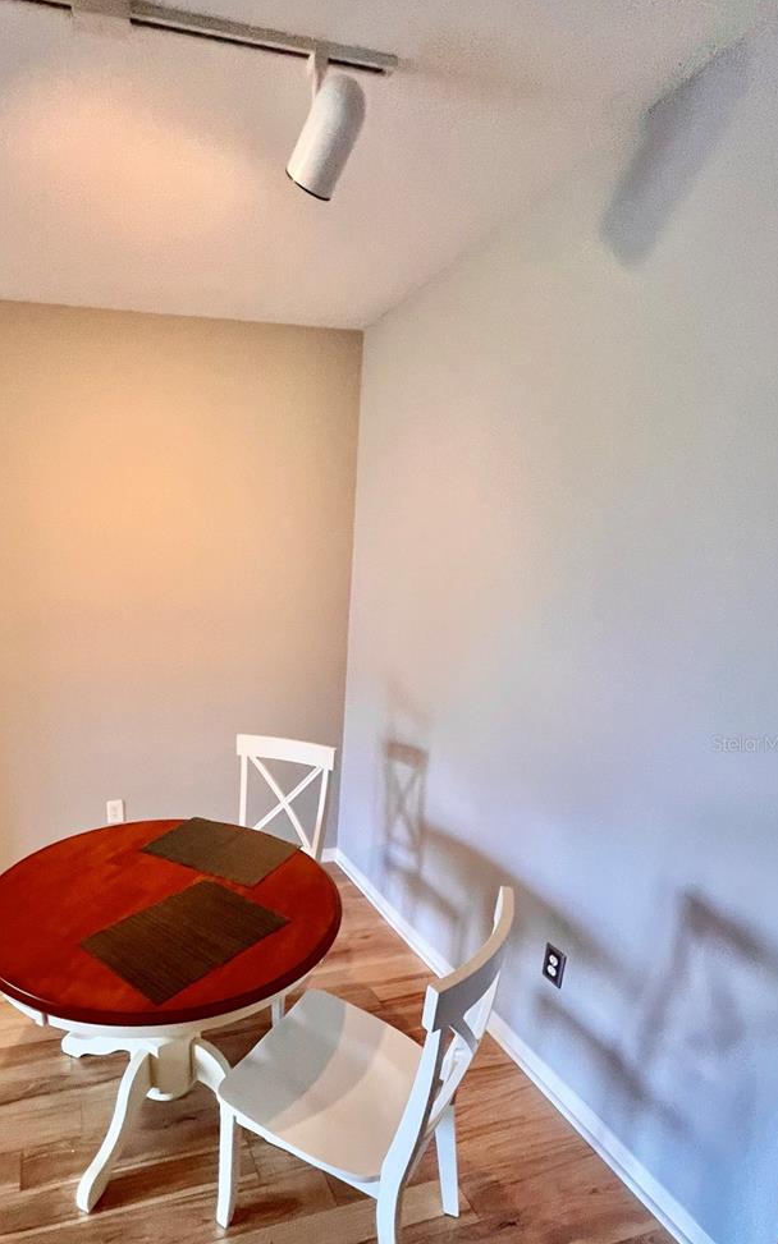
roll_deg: +0.9
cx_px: 226
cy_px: 743
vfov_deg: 93.2
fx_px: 577
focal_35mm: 17
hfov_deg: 65.2
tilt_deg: -10.7
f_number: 1.8
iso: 320
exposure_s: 1/60
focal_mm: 1.57
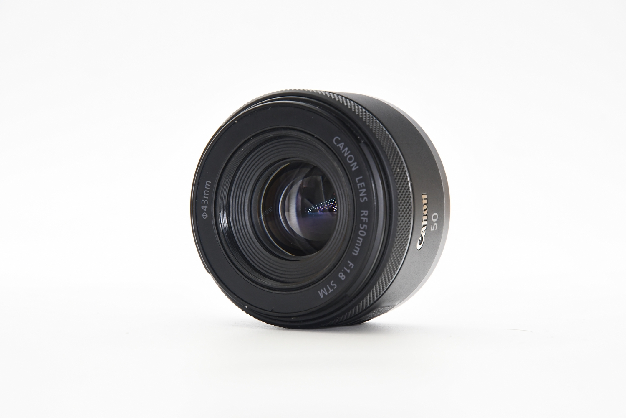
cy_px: 209
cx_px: 313
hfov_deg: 17.1
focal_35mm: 120
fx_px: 2087
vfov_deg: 11.4
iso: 1250
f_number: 8
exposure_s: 1/125
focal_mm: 80
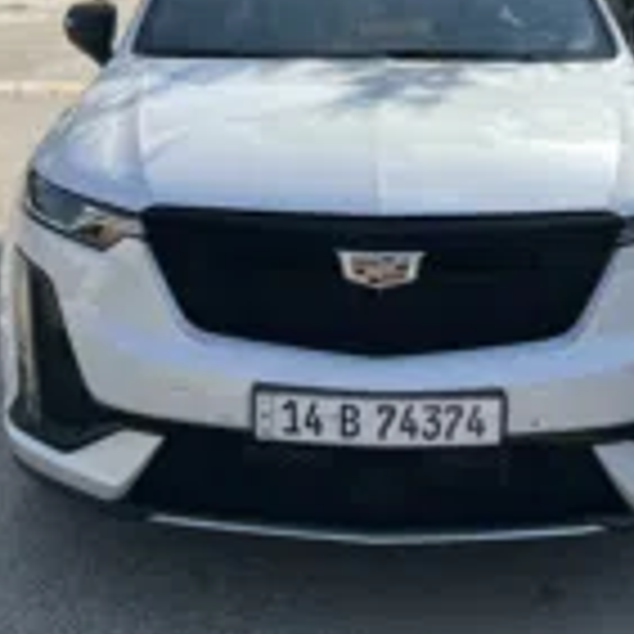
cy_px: 108
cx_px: 324
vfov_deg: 27.9
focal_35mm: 60
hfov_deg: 28.6
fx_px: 1243
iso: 80
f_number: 1.78
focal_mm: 6.86
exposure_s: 1/5000
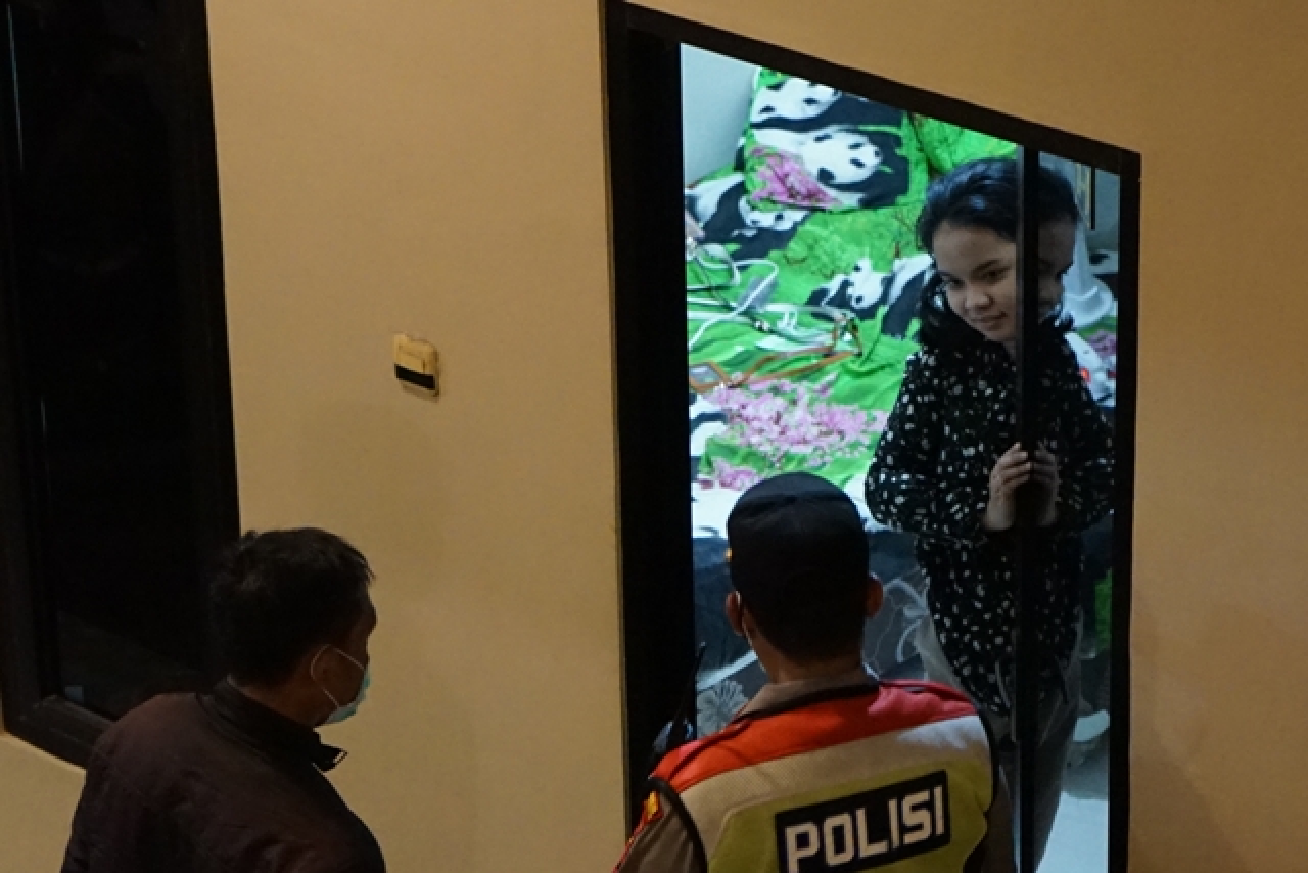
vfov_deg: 13.0
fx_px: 3816
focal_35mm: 105
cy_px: 436
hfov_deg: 19.5
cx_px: 654
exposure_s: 1/13
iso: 6400
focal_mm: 70
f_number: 5.6
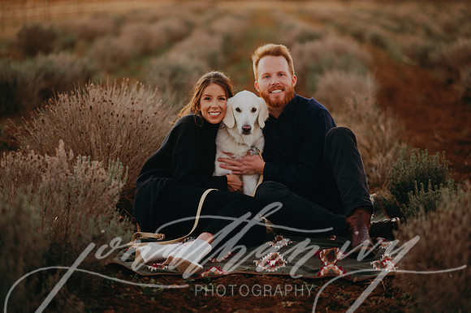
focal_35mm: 86
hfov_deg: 23.7
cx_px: 233
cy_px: 155
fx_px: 1122
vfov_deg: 15.9
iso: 100
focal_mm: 85
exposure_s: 1/125
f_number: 1.4
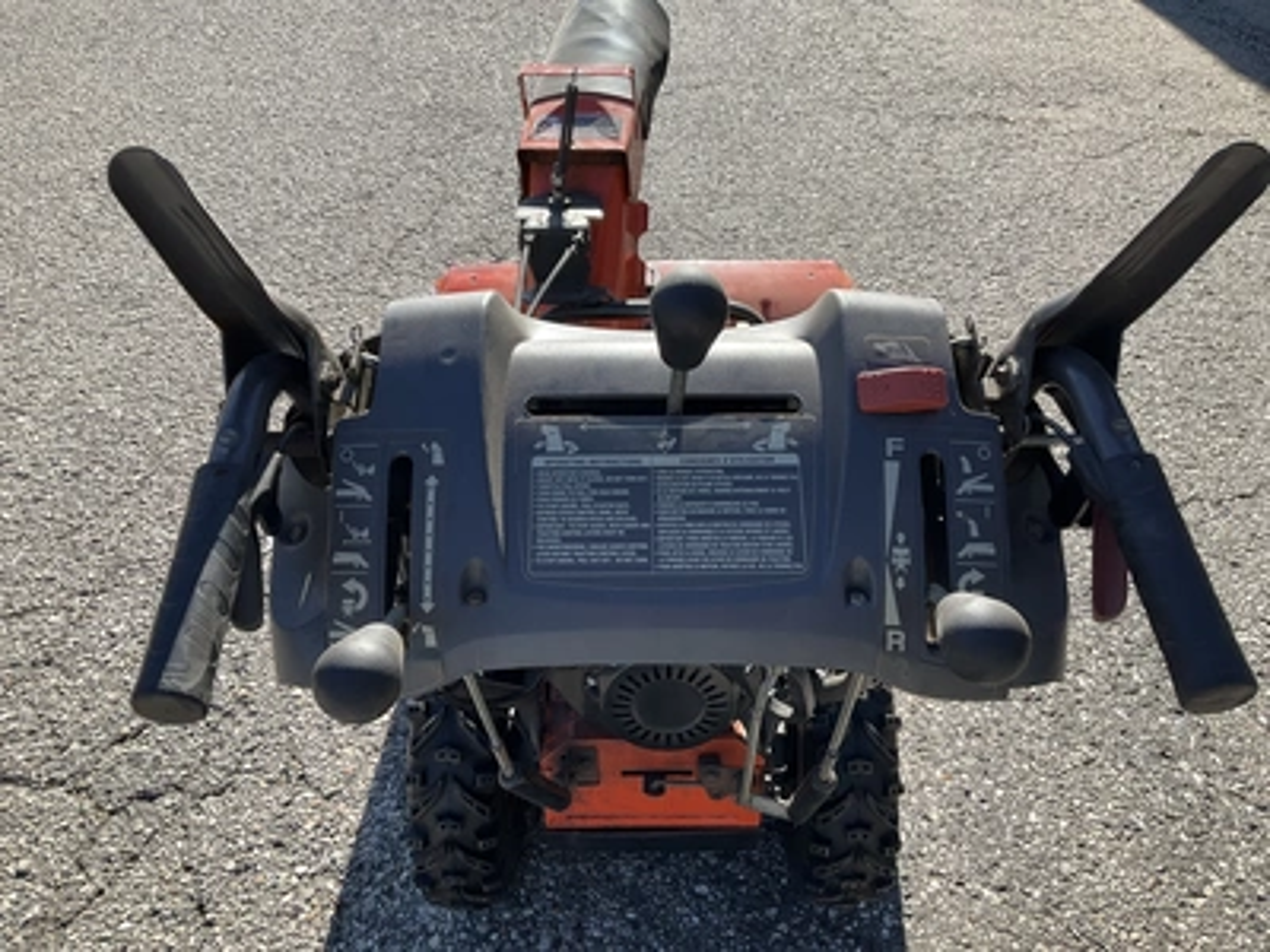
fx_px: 1064
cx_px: 635
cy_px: 476
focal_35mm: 29
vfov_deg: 48.2
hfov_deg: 61.7
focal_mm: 3
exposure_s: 1/749
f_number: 1.8
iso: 25
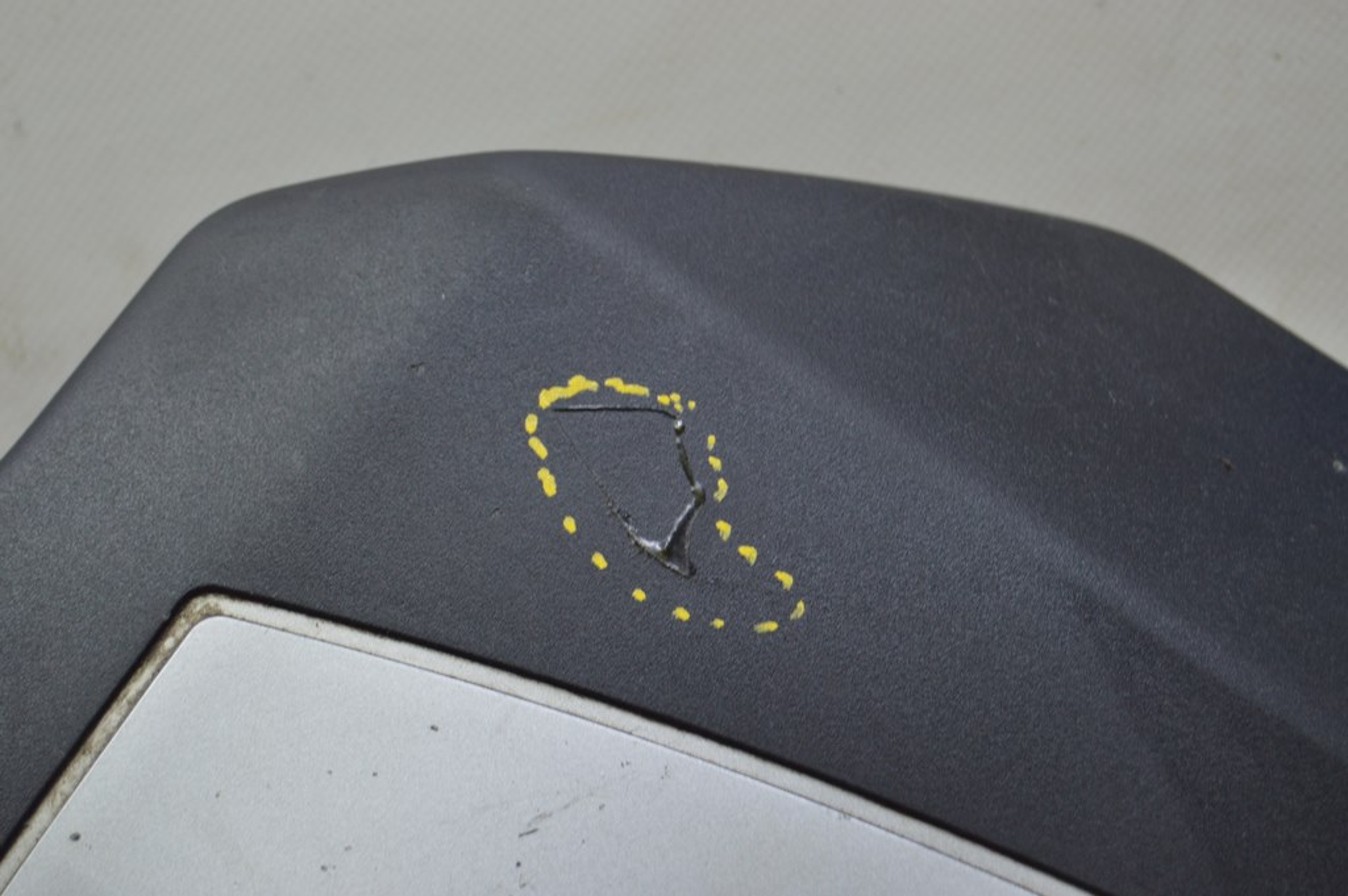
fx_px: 3087
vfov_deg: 16.5
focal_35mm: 82
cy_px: 448
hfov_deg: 24.6
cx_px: 674
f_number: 5.6
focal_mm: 55
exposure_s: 1/20
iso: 400
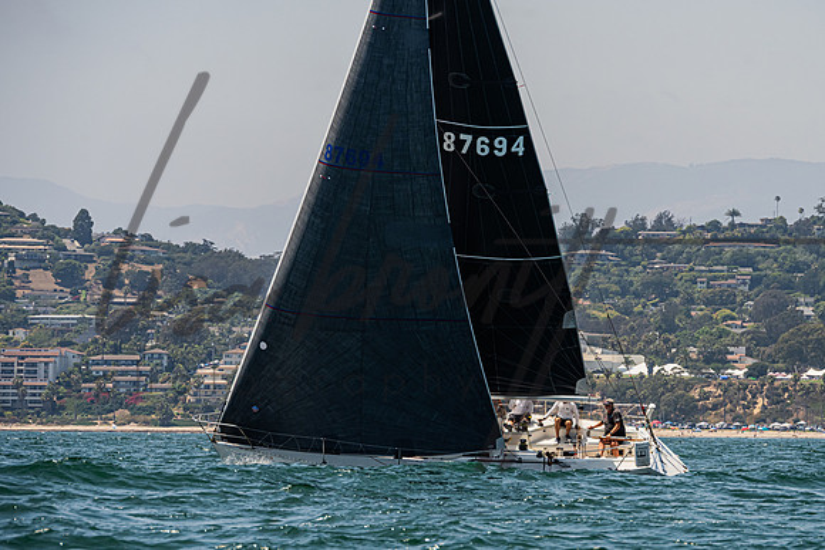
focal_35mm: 286
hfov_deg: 7.2
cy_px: 285
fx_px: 6565
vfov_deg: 4.8
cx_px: 494
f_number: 8
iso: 500
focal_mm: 210
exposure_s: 1/1600
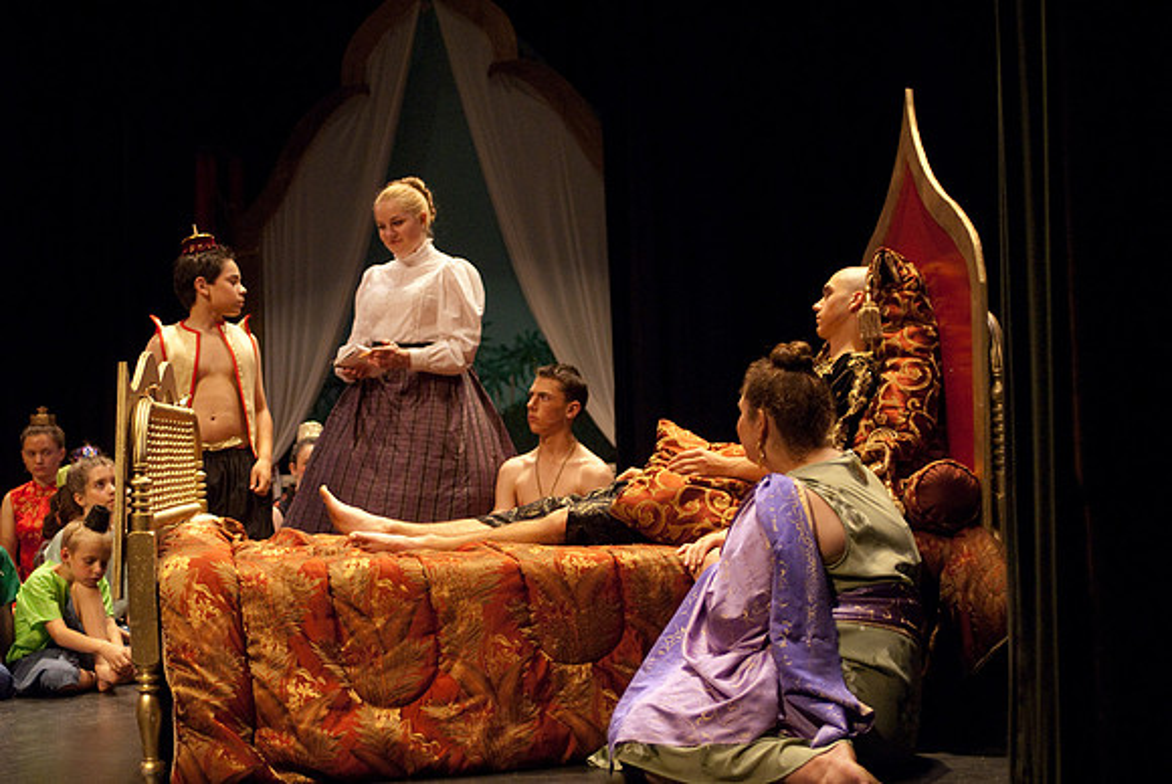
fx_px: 1955
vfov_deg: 22.7
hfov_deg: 33.4
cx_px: 586
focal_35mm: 60
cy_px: 392
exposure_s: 1/160
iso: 1000
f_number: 2.8
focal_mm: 40
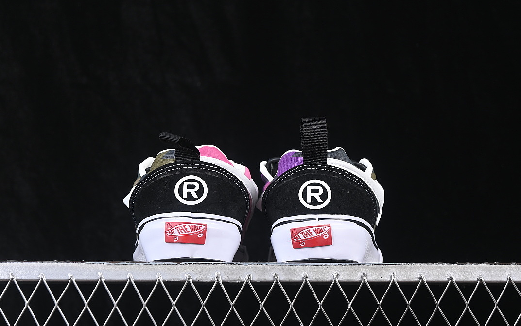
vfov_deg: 16.9
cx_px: 262
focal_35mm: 77
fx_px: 1093
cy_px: 154
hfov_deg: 26.8
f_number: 6.3
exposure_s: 1/60
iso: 160
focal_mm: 50
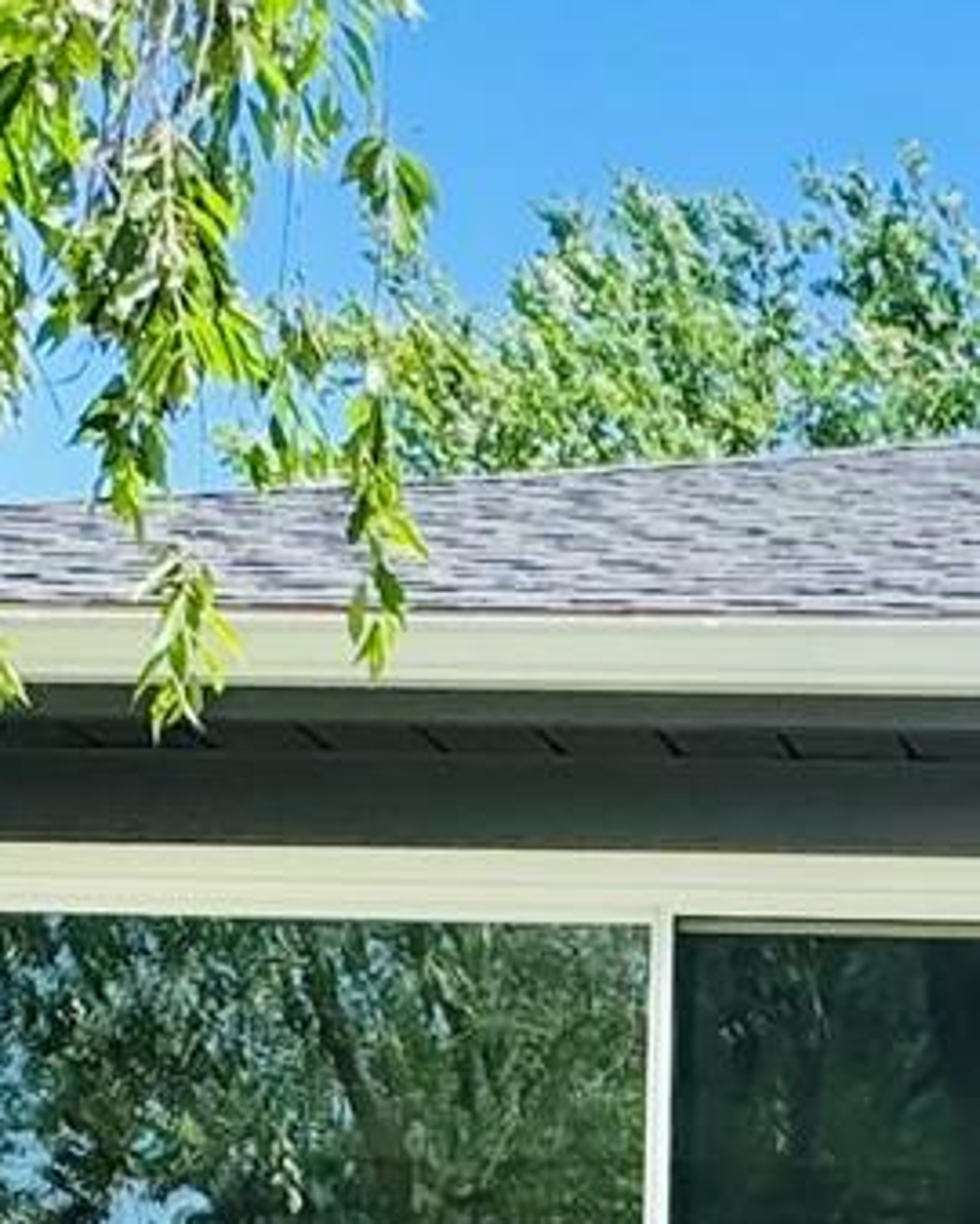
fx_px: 3006
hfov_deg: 17.1
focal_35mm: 83
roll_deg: -1.5
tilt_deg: -1.7
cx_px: 1357
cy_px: 1765
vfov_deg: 20.2
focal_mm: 2.22
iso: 40
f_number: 2.2
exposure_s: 1/565
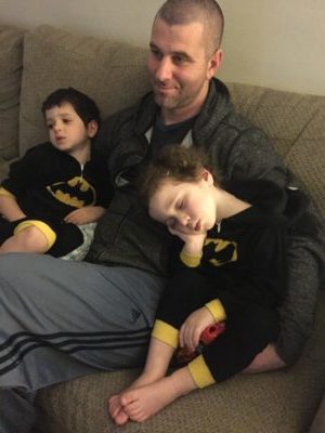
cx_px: 162
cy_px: 216
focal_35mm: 29
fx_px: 363
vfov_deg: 61.7
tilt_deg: -35.9
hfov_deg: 48.2
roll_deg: -0.7
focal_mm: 4.15
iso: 1600
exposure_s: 1/15
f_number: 2.2
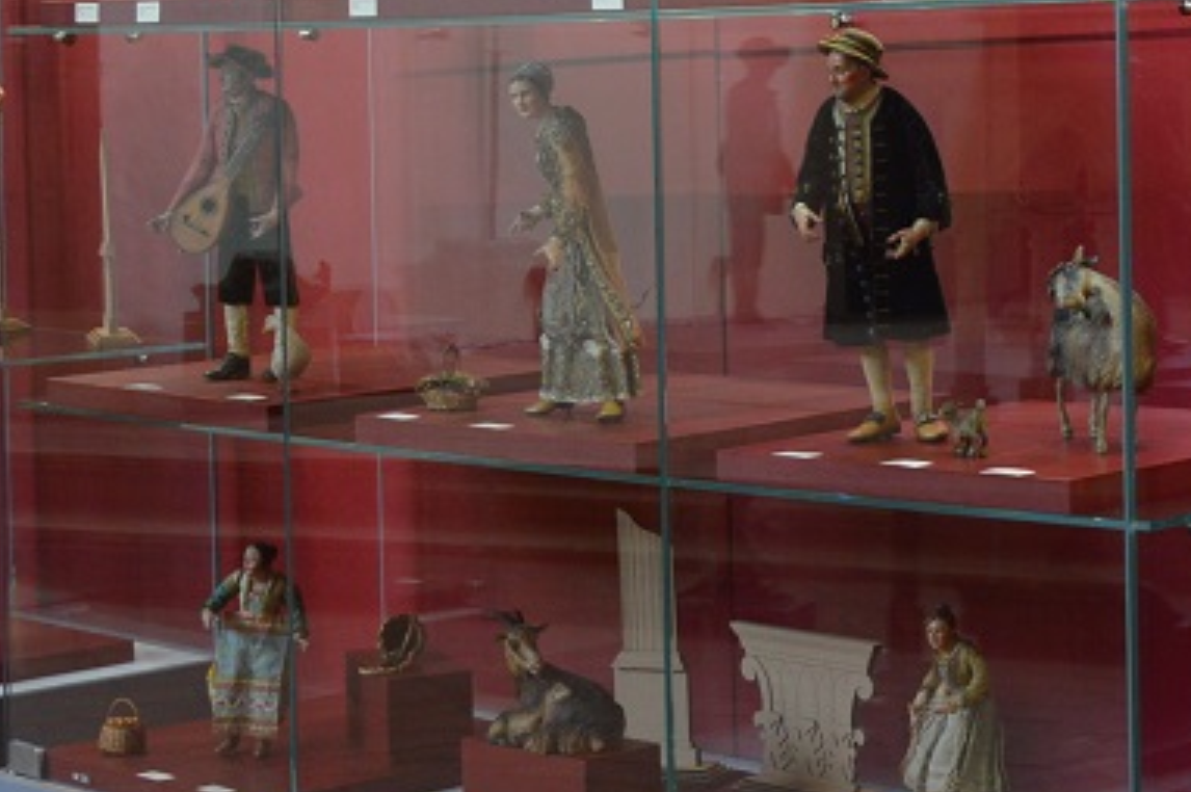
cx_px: 1107
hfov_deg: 21.0
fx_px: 3140
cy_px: 120
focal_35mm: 95
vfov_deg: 14.3
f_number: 3.8
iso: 400
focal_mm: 22
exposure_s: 1/25
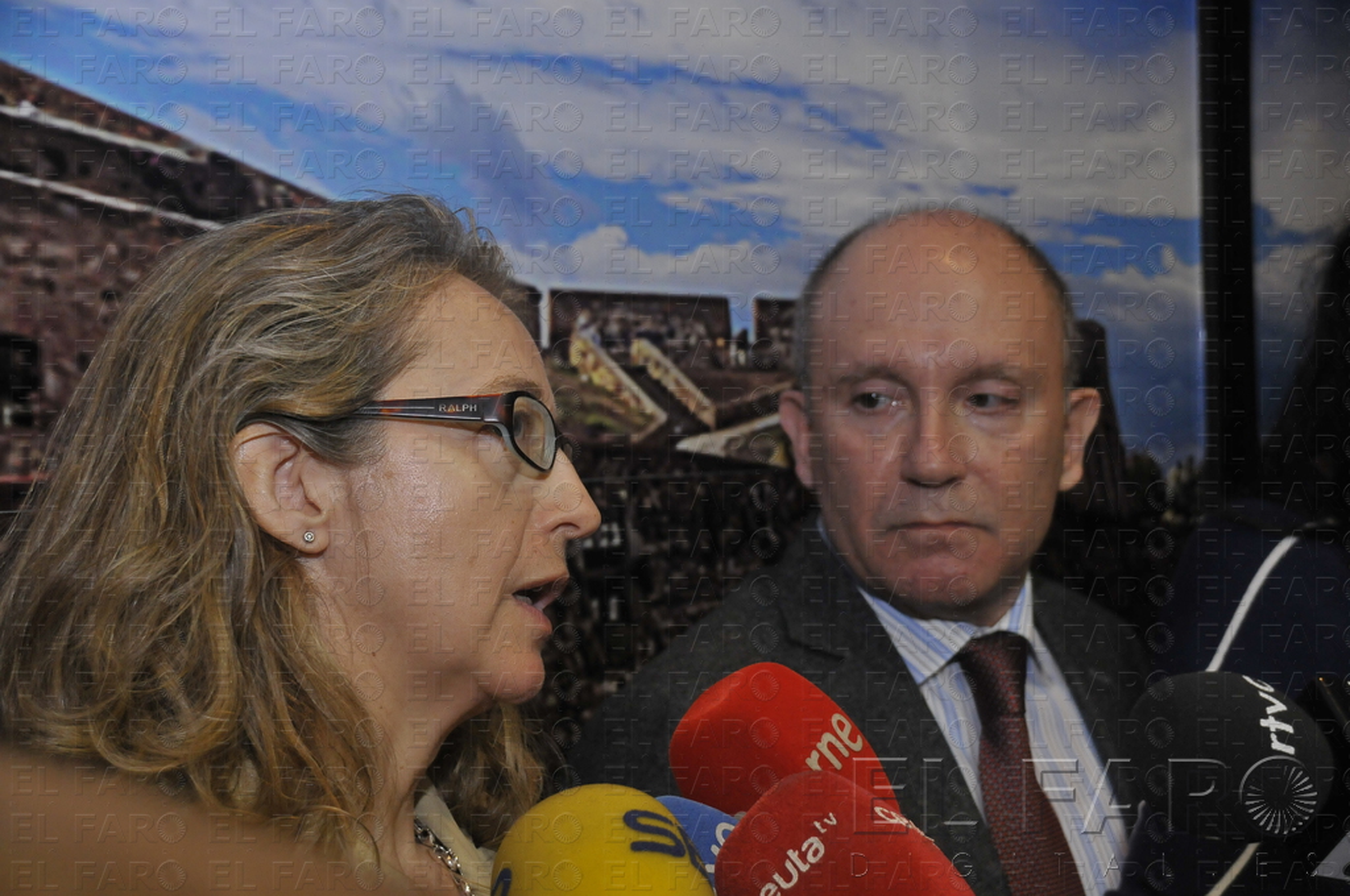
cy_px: 448
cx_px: 675
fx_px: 2135
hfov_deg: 35.1
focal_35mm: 57
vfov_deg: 23.7
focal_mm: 38
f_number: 5
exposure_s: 1/60
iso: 800
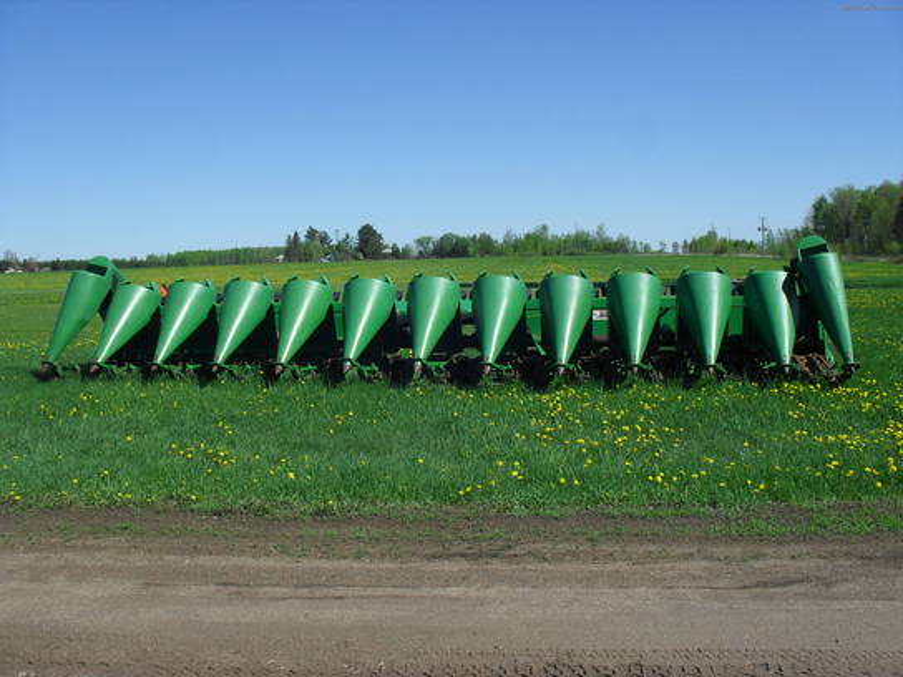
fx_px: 913
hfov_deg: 52.6
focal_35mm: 35
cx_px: 452
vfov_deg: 40.7
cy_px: 338
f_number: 8.4
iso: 100
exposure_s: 1/250
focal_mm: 6.3
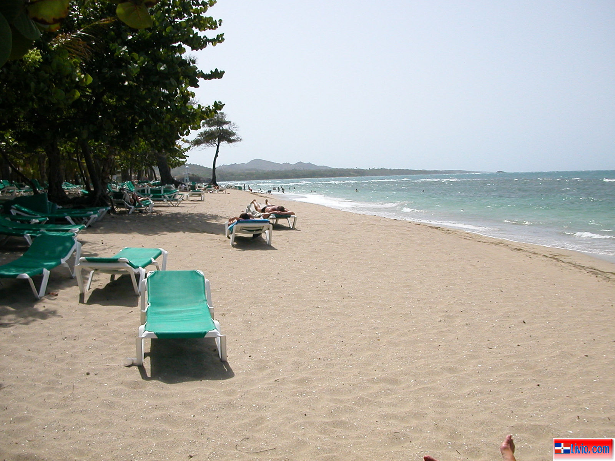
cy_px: 230
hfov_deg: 50.1
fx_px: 657
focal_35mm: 37
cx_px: 308
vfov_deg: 38.7
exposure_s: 1/2538
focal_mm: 5.6
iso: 100
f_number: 2.7
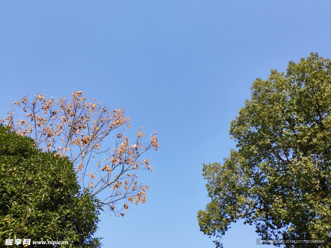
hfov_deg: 79.0
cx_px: 166
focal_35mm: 21
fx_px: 201
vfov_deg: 63.4
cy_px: 124
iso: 100
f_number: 1.8
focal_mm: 4.22
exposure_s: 1/1522
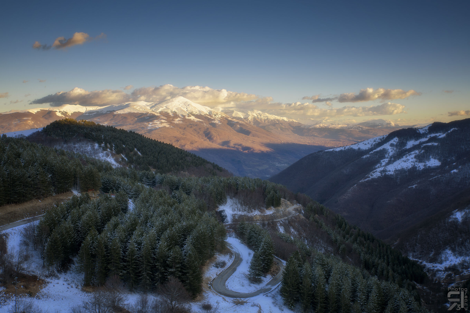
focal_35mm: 35
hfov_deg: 54.4
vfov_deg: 37.9
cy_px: 156
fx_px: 457
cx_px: 235
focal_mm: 35
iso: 80
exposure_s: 1/40
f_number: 11
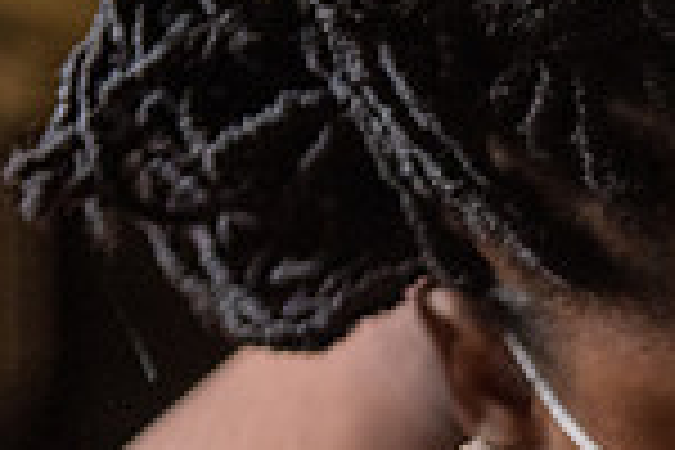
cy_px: 839
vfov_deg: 5.0
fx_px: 5081
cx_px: 1300
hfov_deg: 7.3
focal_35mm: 271
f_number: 2.8
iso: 1600
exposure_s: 1/400
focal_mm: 70
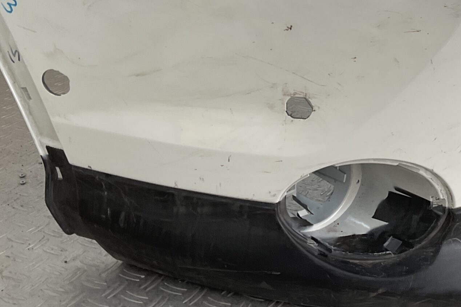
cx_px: 407
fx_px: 781
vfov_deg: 22.0
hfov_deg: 31.5
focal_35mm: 61
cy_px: 58
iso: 16
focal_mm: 3
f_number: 1.8
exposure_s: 1/205
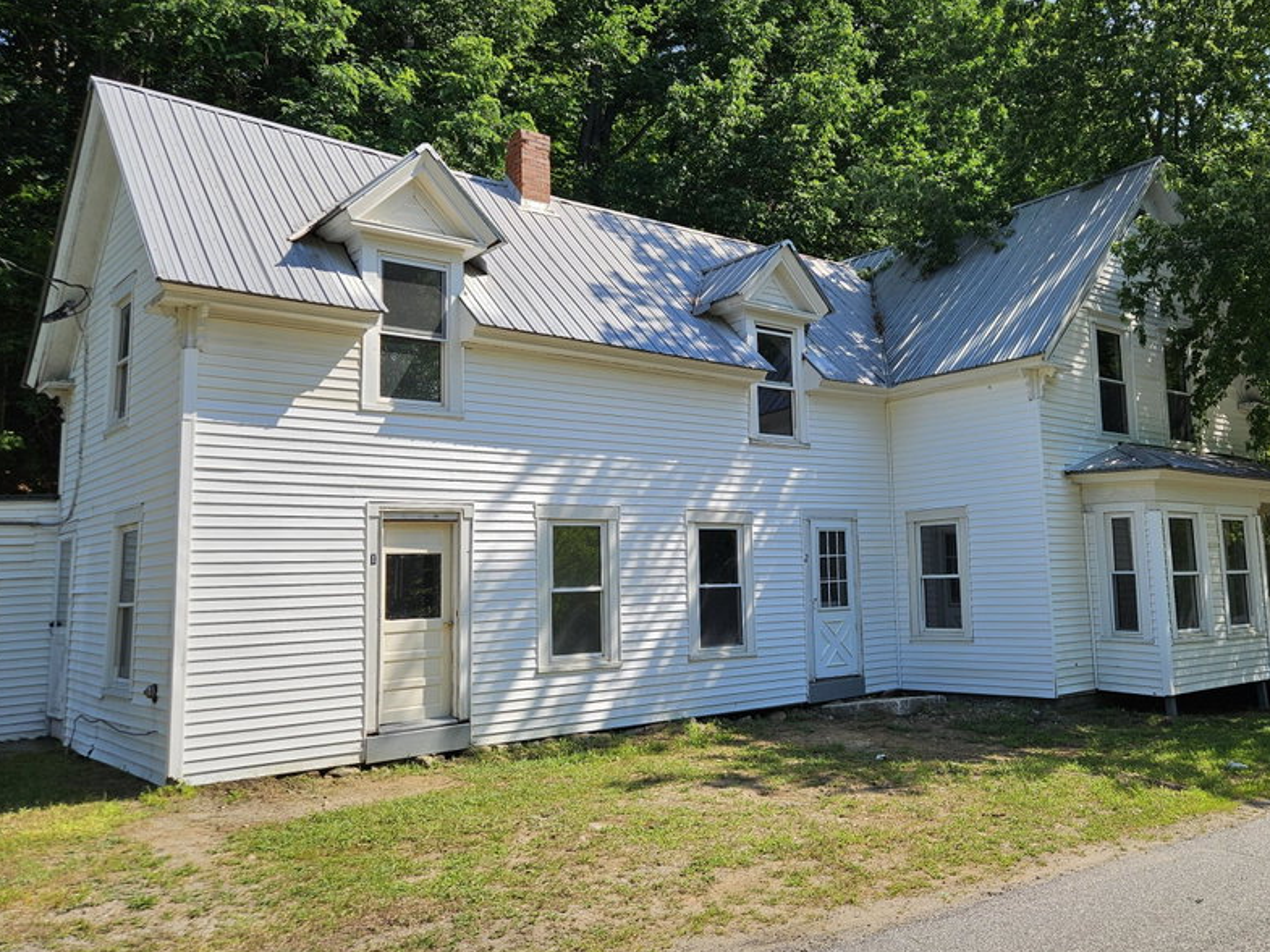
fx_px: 1101
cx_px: 767
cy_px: 414
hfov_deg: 59.4
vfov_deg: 46.7
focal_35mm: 30
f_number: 1.8
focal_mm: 5.4
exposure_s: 1/1659
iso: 25
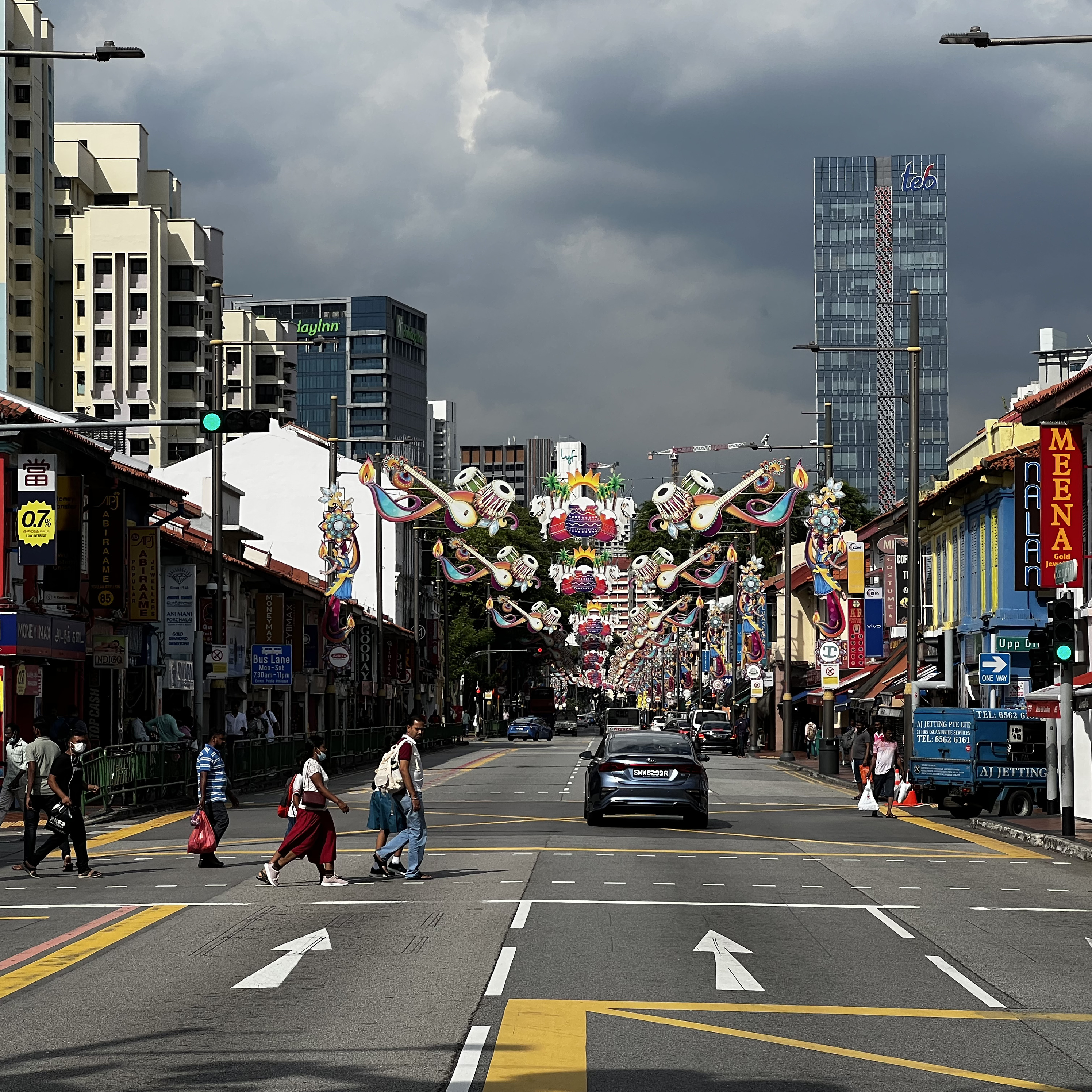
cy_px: 546
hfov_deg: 19.1
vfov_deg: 19.1
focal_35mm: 91
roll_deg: +0.6
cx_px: 608
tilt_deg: +3.5
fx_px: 3248
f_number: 2.8
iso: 32
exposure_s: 1/1193
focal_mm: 9
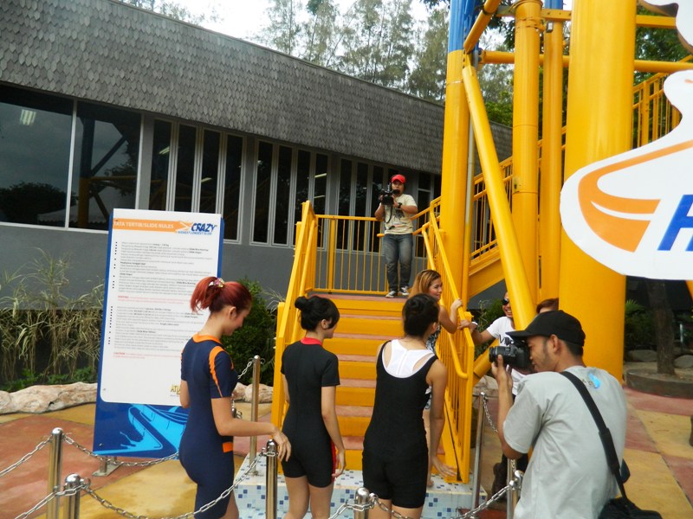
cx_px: 346
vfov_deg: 54.9
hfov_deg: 69.4
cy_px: 260
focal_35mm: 25
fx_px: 500
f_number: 3.1
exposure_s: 1/250
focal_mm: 4.5
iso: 180
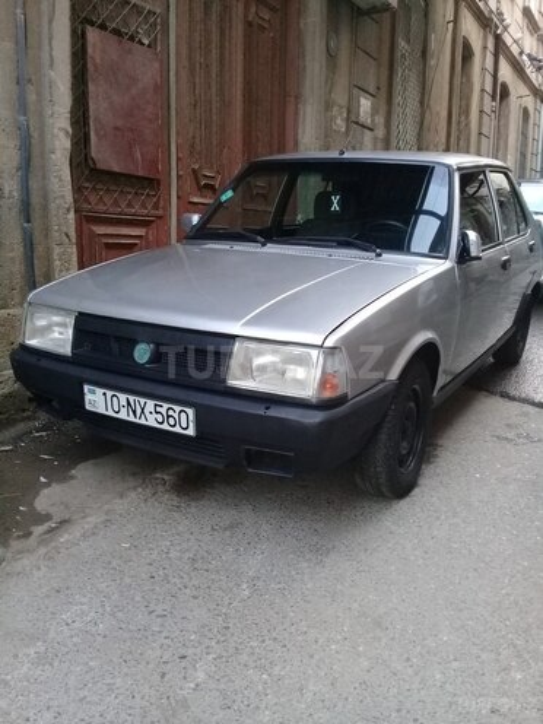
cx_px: 272
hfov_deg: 45.4
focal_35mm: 31
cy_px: 362
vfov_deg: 58.4
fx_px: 648
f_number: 2.2
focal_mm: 3.3
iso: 125
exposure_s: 1/33
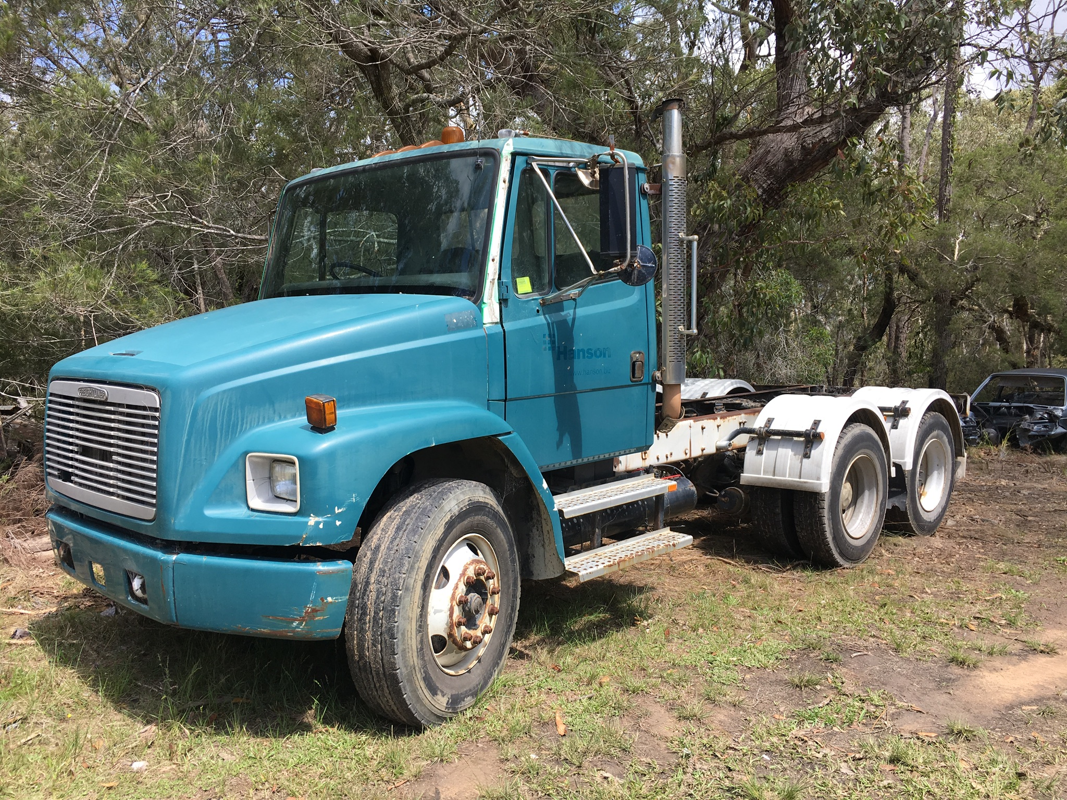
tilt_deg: -3.2
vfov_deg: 48.2
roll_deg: -2.2
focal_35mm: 29
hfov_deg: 61.7
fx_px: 894
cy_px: 400
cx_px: 534
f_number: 2.2
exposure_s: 1/578
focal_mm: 4.15
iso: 25
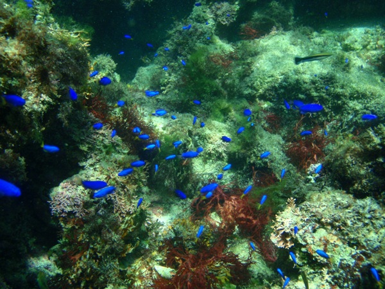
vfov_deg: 39.7
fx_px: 400
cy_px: 144
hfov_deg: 51.4
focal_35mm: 36
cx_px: 192
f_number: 4.1
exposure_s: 1/125
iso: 64
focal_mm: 6.53
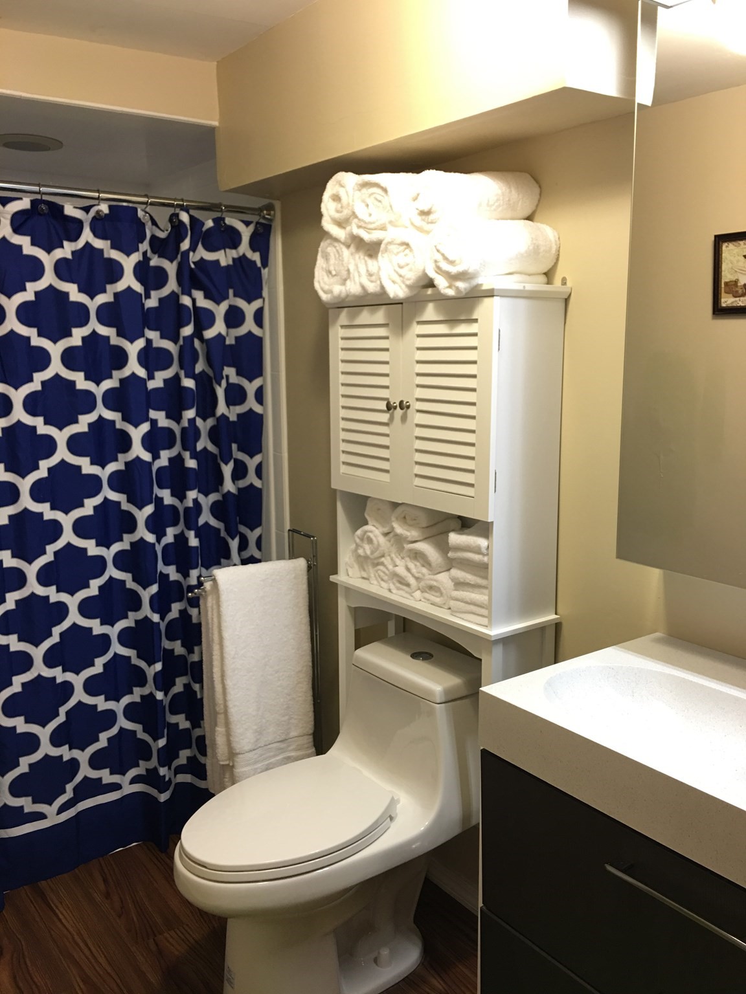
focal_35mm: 29
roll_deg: +0.3
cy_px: 497
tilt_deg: -9.4
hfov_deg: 48.2
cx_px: 373
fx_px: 833
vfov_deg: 61.7
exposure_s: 1/15
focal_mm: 4.15
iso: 40
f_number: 2.2
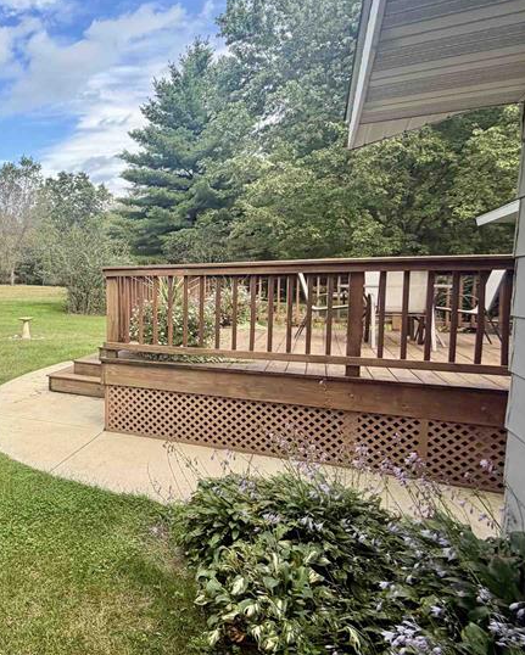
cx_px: -7
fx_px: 505
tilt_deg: -3.4
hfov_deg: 45.7
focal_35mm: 26
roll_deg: +0.6
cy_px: 306
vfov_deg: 65.9
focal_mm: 2.22
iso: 40
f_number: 2.2
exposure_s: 1/522
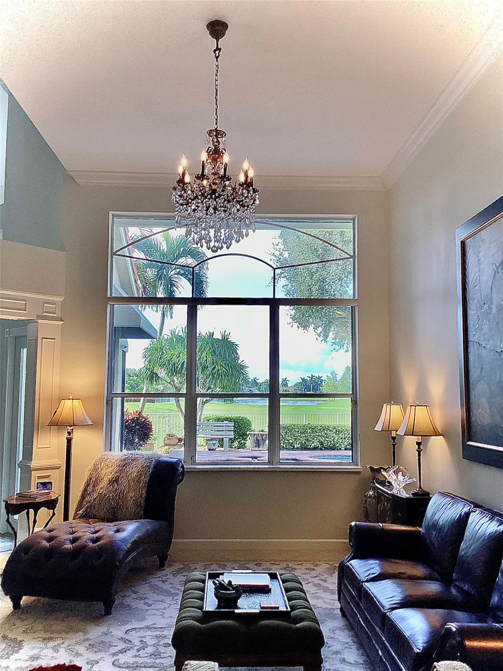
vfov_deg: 58.4
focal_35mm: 31
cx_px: 252
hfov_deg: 45.4
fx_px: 601
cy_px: 336
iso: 64
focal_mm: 3.3
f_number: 2.4
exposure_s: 1/120
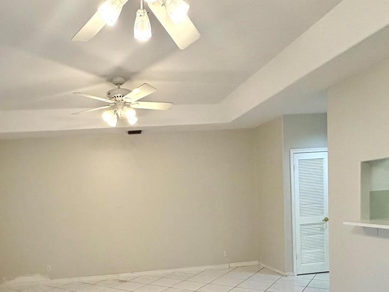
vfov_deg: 47.7
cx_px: 139
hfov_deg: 62.3
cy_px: 222
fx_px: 315
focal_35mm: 28
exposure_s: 1/120
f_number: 2.2
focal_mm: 2.22
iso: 200
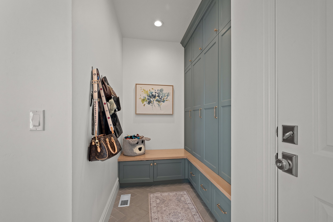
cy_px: 111
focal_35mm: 16
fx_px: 143
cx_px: 166
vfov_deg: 75.6
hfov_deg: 98.5
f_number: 8
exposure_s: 1/4
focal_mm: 15.5
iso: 500
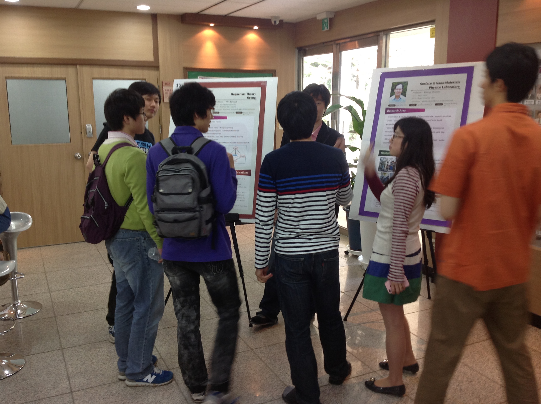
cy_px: 202
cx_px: 270
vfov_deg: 40.6
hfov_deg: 52.7
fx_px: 546
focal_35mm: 35
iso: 80
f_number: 2.4
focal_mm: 4.28
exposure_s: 1/17
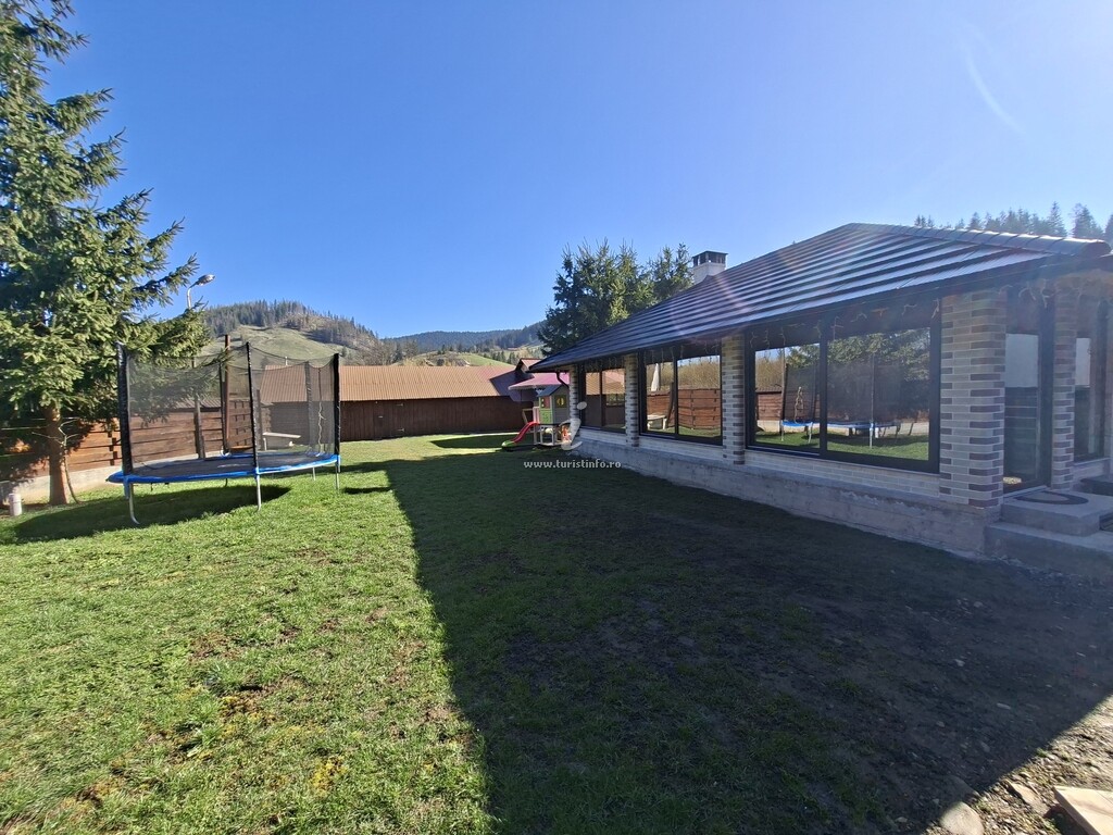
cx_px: 556
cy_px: 418
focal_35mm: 13
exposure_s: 1/959
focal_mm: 1.74
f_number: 2.2
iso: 40
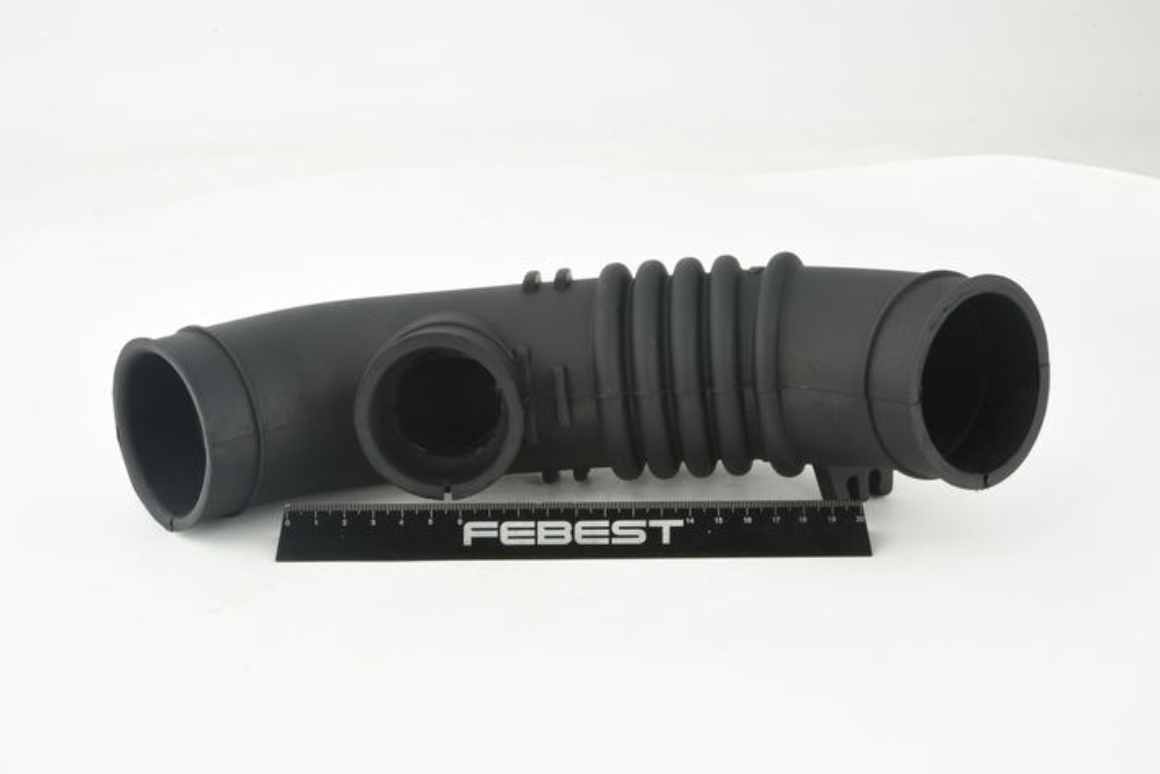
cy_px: 390
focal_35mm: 61
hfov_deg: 32.9
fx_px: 1965
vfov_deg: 22.3
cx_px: 585
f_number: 36
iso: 100
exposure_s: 1/2.5
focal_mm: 60
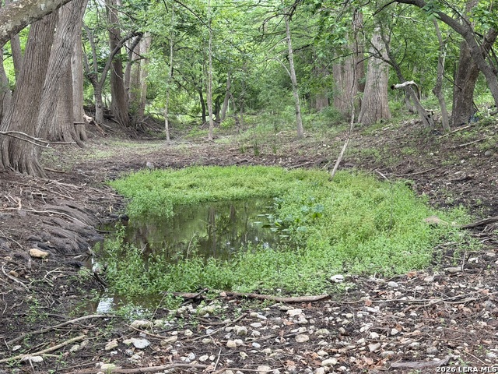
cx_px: 249
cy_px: 187
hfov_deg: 39.7
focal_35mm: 48
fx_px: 691
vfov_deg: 30.3
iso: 50
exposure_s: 1/133
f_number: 1.78
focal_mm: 6.76
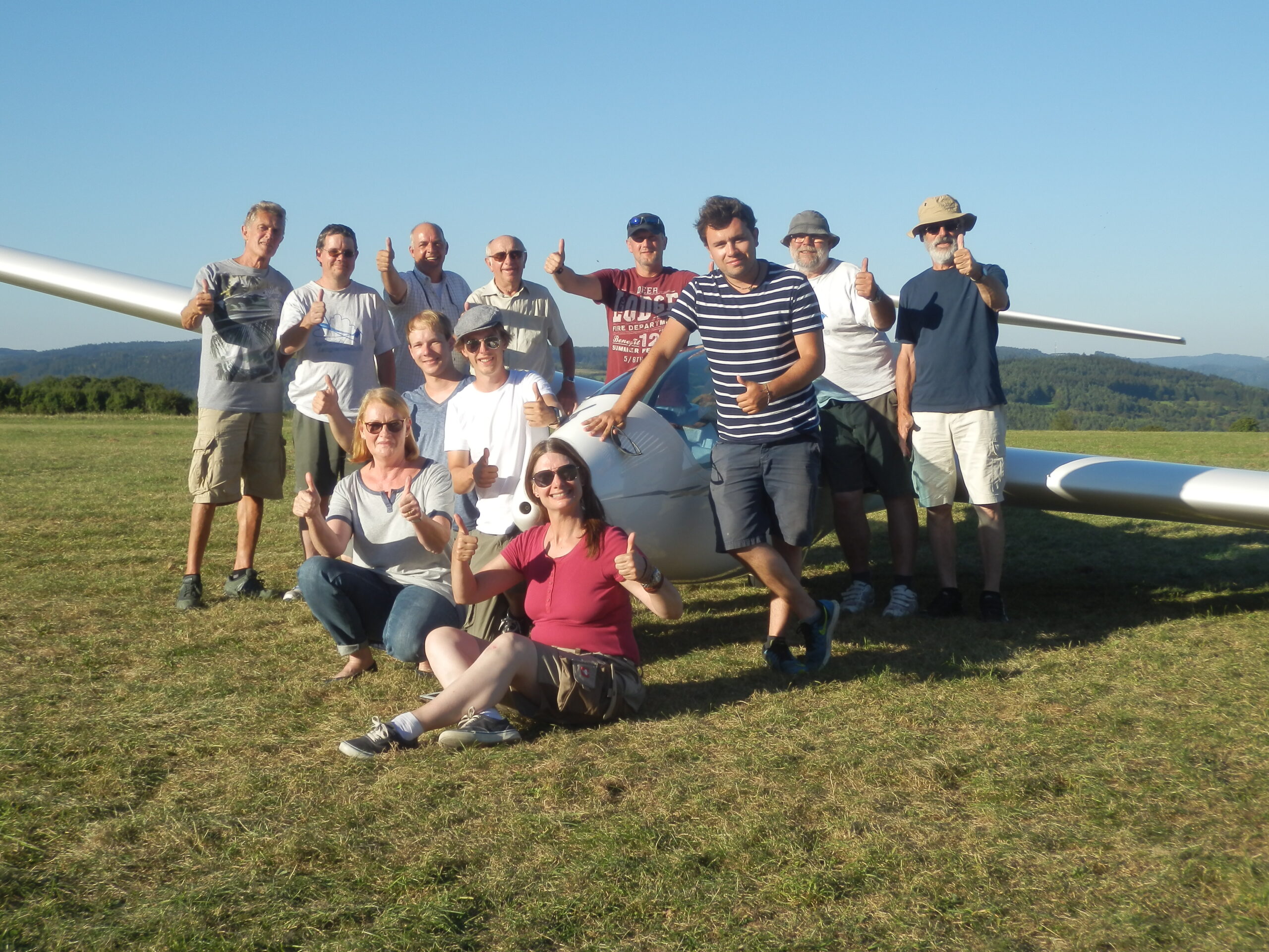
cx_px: 634
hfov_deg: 41.2
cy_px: 476
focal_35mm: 46
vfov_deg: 31.5
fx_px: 1686
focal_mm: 8.3
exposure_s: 1/500
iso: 80
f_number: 4.2
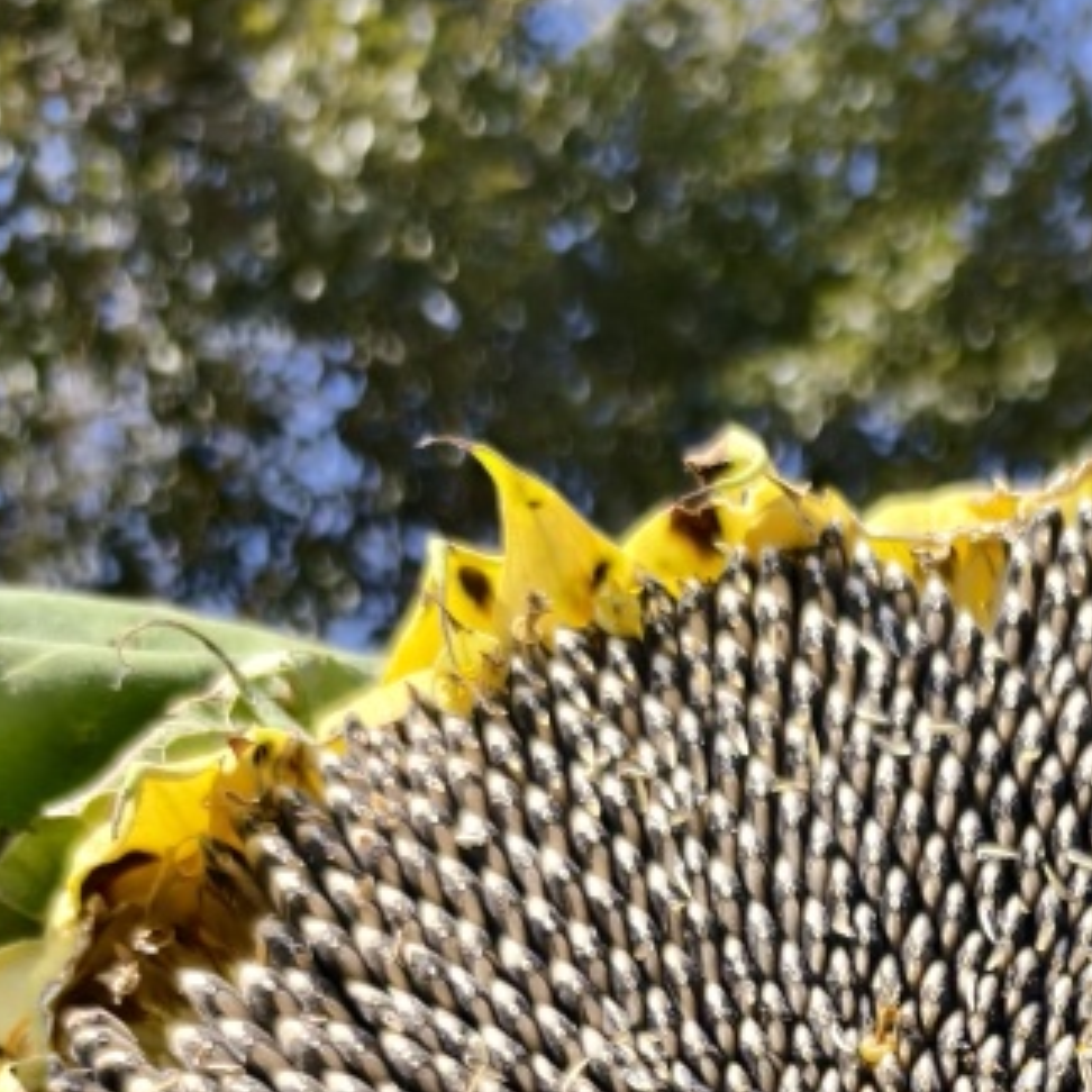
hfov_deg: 24.8
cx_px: 1031
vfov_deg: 22.1
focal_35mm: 67
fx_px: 2391
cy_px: 1555
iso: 71
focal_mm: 5.6
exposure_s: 1/4762
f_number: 1.57
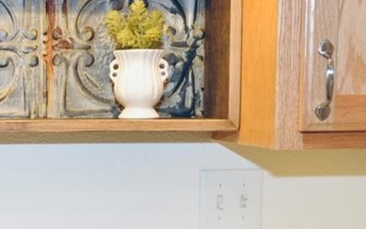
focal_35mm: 89
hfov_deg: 22.2
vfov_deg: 14.5
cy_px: 212
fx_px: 888
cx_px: -17
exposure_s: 1/80
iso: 400
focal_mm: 24
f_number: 4.5
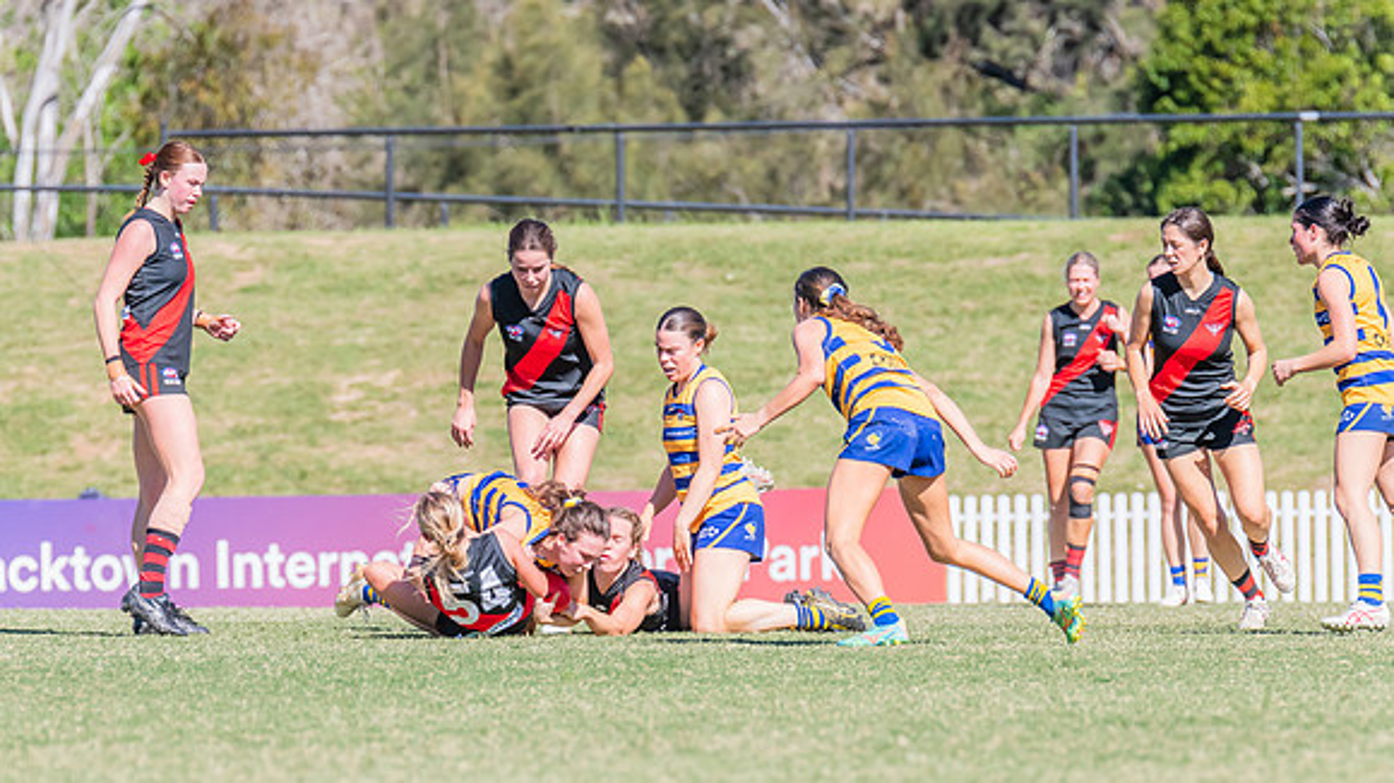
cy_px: 460
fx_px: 21210
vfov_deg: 2.1
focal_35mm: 574
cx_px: 488
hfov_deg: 3.8
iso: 800
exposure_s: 1/1250
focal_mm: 420
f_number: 10
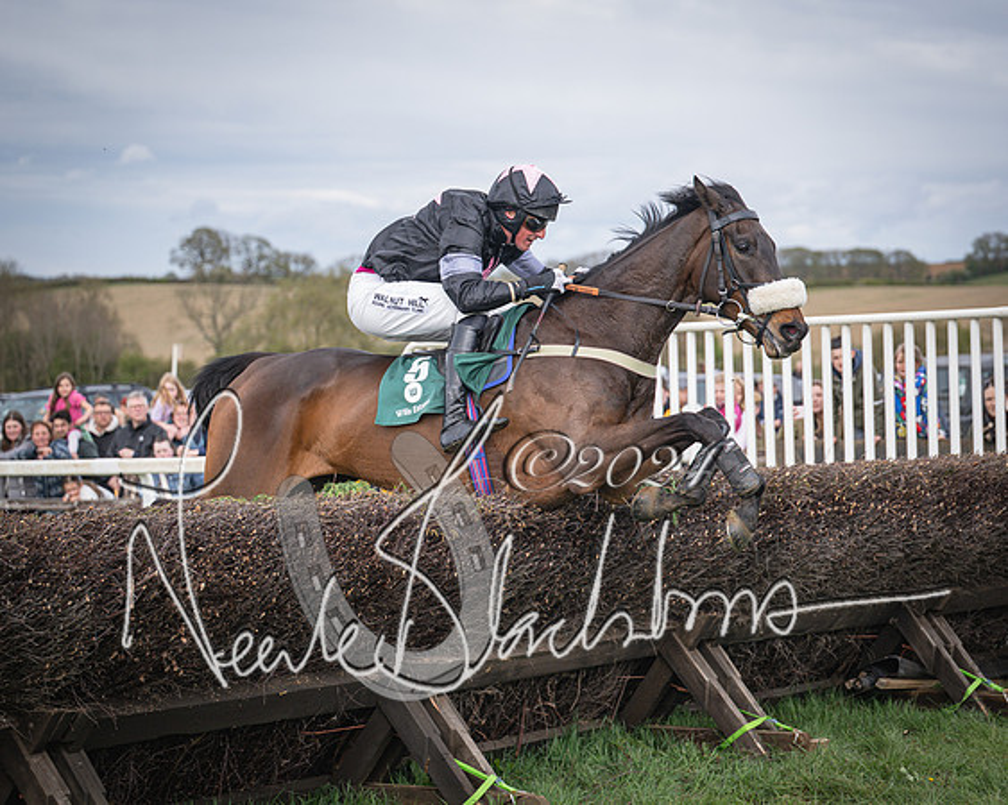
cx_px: 559
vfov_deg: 16.6
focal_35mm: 93
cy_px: 392
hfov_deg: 20.6
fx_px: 2767
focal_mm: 70
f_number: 2.8
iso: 400
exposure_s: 1/2500
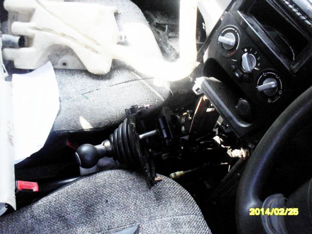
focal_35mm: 38
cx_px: 156
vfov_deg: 37.7
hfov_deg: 49.0
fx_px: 343
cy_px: 117
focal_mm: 6.3
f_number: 2.8
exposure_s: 1/60
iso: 80
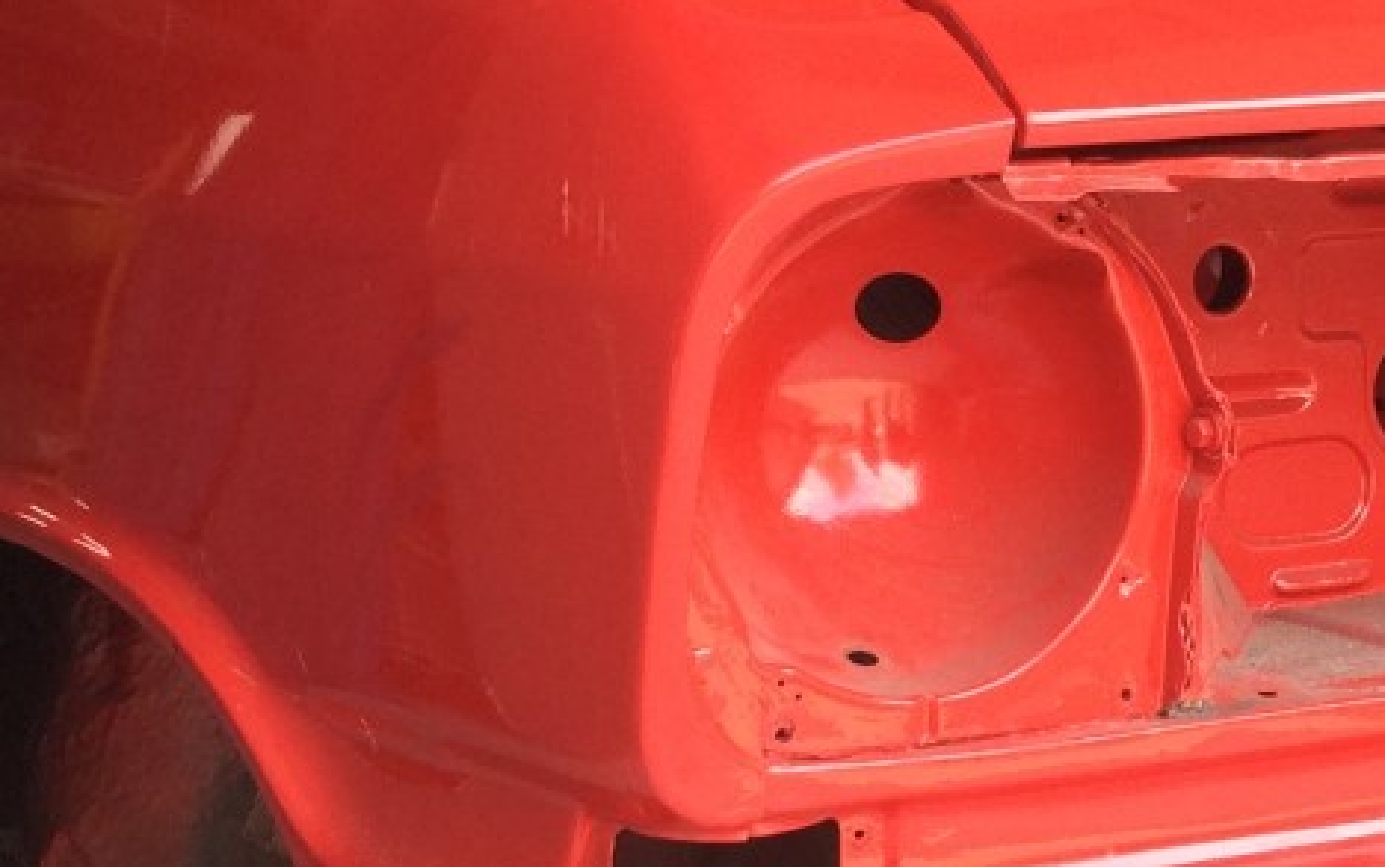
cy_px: 352
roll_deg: +0.0
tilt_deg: -7.8
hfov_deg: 20.3
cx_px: 1113
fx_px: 3814
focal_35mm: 101
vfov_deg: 13.0
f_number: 2.4
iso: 25
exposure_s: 1/50
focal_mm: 3.3
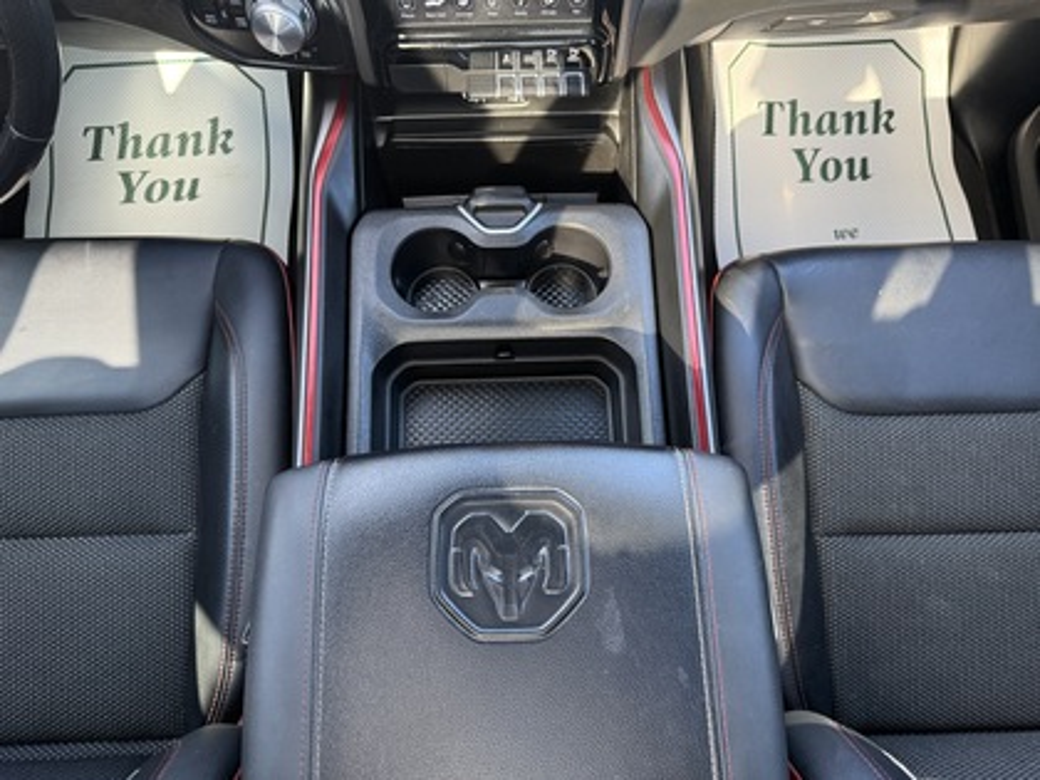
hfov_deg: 71.6
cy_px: 390
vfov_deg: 56.8
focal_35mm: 24
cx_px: 520
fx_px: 721
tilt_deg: -74.9
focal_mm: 6.76
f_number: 1.78
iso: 200
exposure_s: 1/100
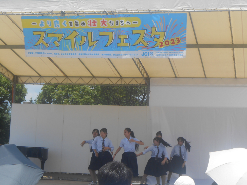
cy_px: 92
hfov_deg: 24.1
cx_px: 124
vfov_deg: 18.2
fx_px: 578
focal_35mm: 81
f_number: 6.6
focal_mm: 14.5
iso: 80
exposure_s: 1/250
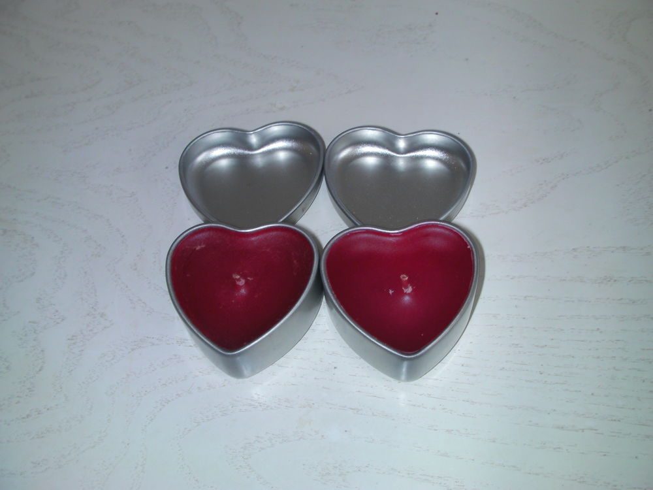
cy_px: 245
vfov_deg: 37.7
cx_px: 326
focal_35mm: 38
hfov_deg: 49.0
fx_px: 717
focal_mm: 6.3
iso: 53
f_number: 5.6
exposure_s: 1/30
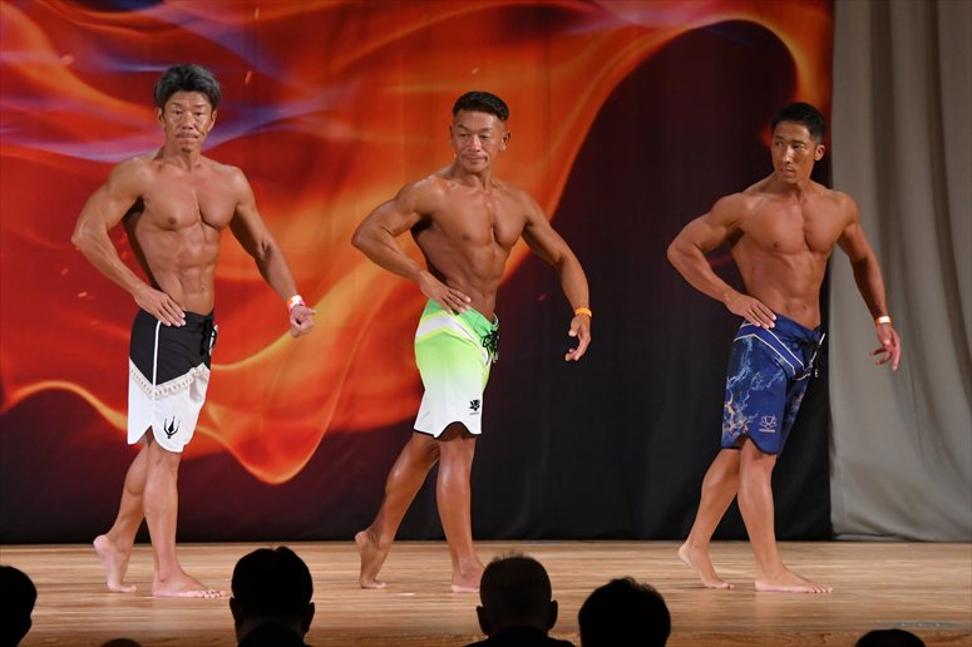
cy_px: 324
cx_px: 486
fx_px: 6072
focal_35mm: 225
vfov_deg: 6.1
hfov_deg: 9.2
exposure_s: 1/400
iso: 3200
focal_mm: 150
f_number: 5.6
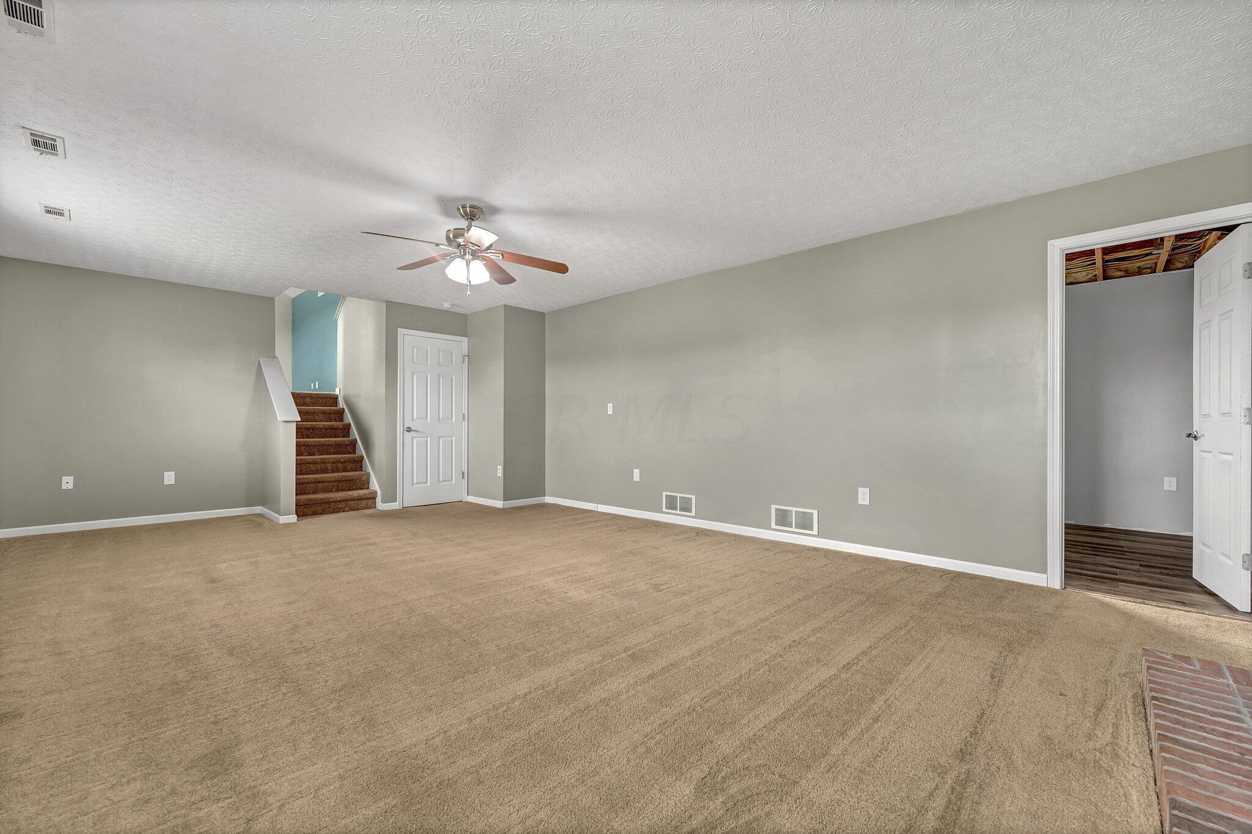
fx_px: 487
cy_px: 417
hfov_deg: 104.3
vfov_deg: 81.2
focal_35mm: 14
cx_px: 626
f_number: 7.1
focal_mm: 14
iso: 640
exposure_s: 1/13
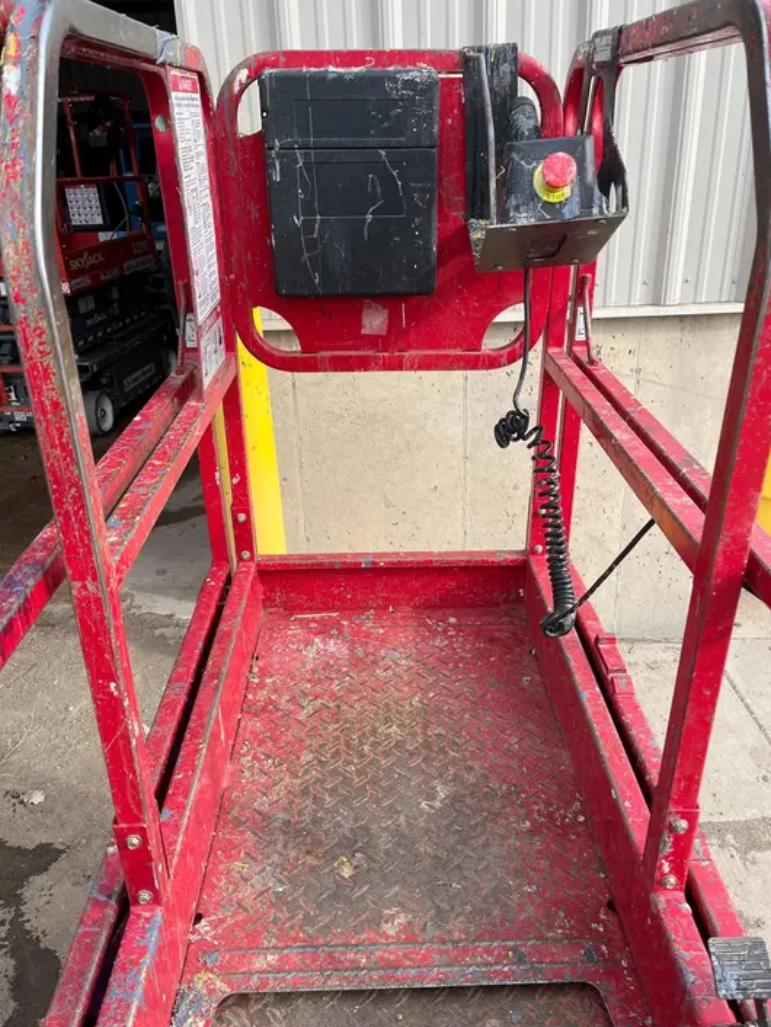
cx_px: 391
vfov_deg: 65.3
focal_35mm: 27
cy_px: 517
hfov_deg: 51.4
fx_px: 801
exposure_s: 1/1075
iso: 50
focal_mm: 5.1
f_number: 1.6
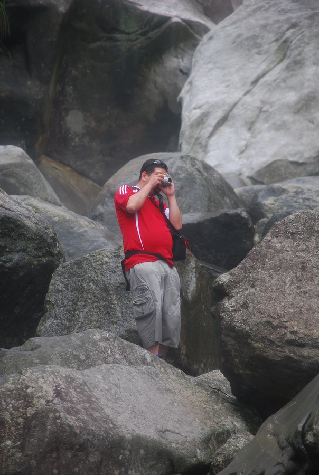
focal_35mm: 300
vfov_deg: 6.9
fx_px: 3969
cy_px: 238
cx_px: 160
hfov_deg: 4.6
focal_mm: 200
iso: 100
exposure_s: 1/125
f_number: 7.1
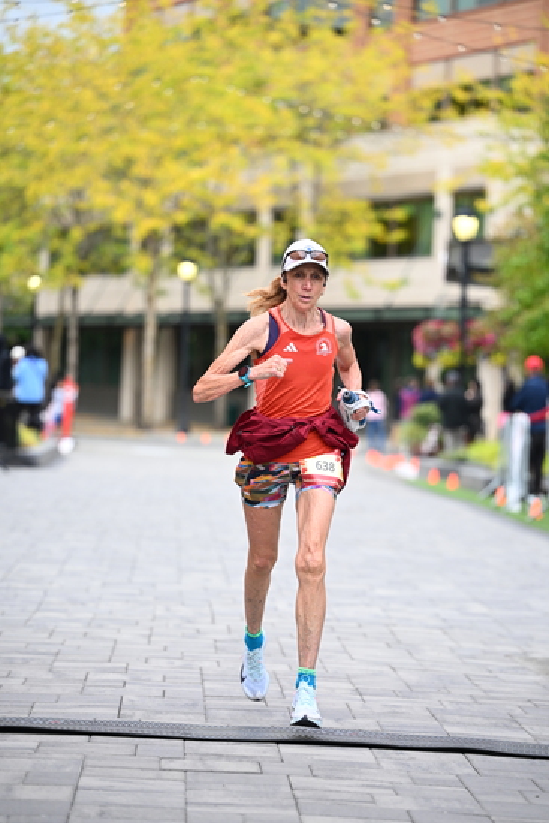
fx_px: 2857
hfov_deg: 11.0
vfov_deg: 16.4
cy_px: 412
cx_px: 274
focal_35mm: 125
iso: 1000
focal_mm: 125
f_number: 2.8
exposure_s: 1/2000
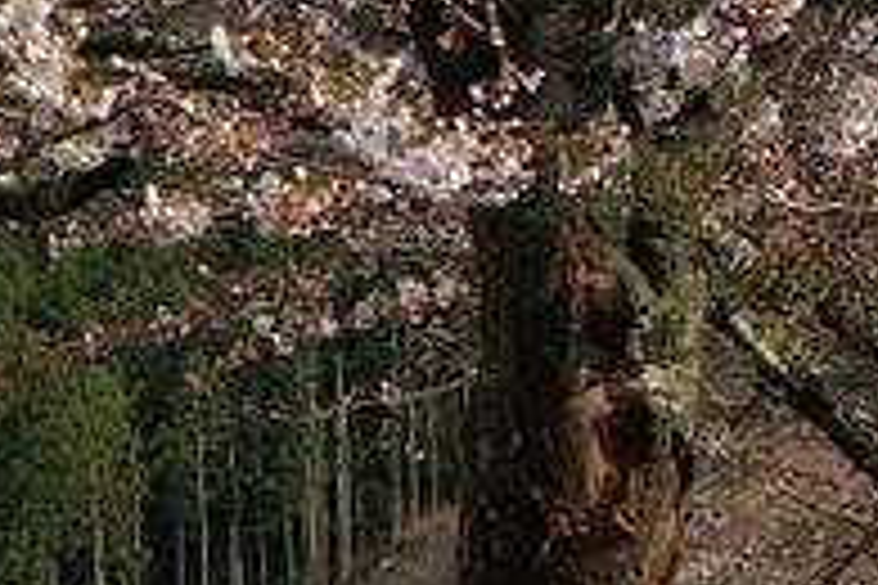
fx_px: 3463
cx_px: -464
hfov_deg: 13.6
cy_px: 639
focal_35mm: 142
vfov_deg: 9.6
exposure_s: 1/250
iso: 100
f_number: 8
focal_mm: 18
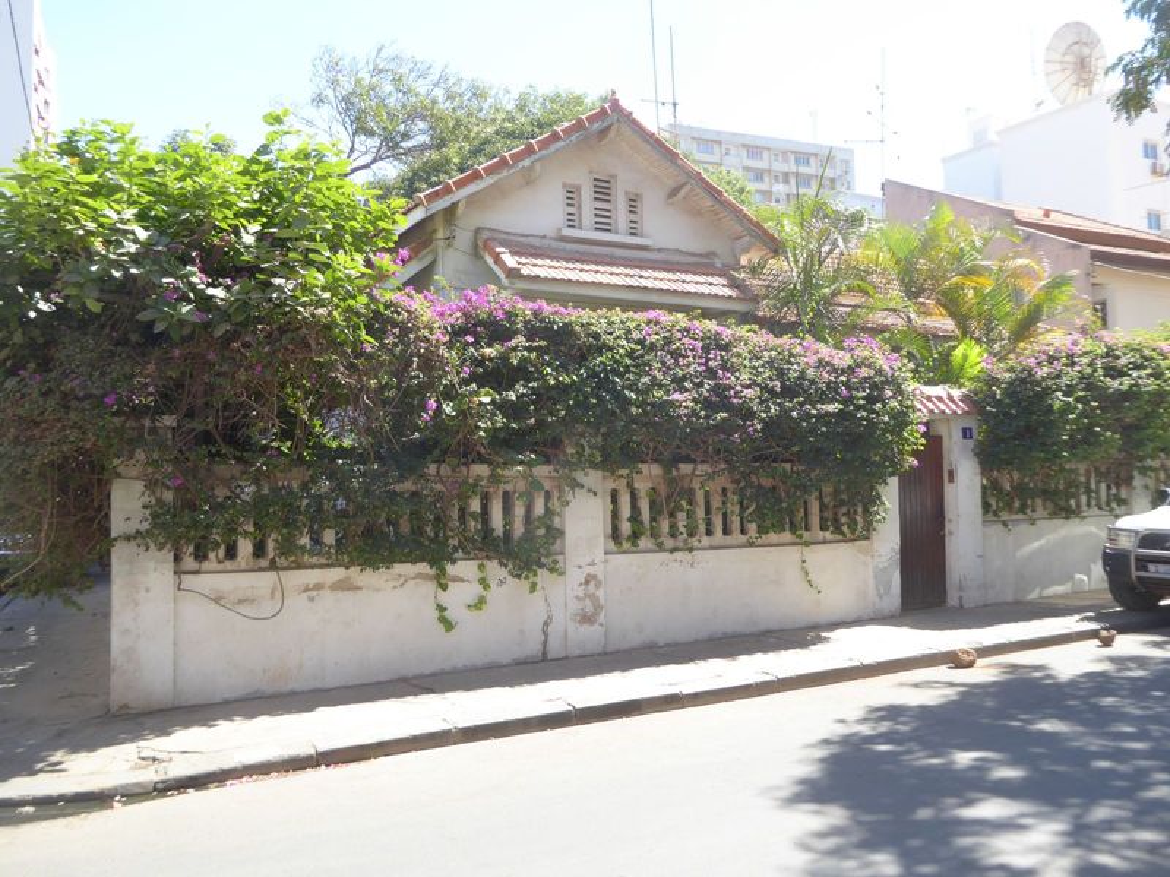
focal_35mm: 32
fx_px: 1082
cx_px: 585
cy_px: 438
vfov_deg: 44.2
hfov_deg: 56.8
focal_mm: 5.4
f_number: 3.5
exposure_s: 1/200
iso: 80
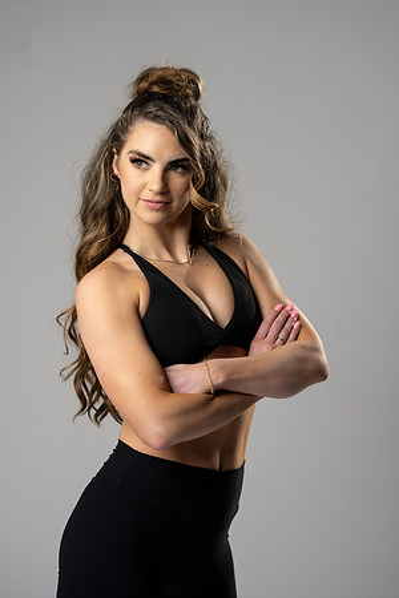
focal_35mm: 85
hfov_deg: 16.1
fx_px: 1413
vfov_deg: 23.9
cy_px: 299
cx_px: 200
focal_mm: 85
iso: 200
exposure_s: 1/160
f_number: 3.2
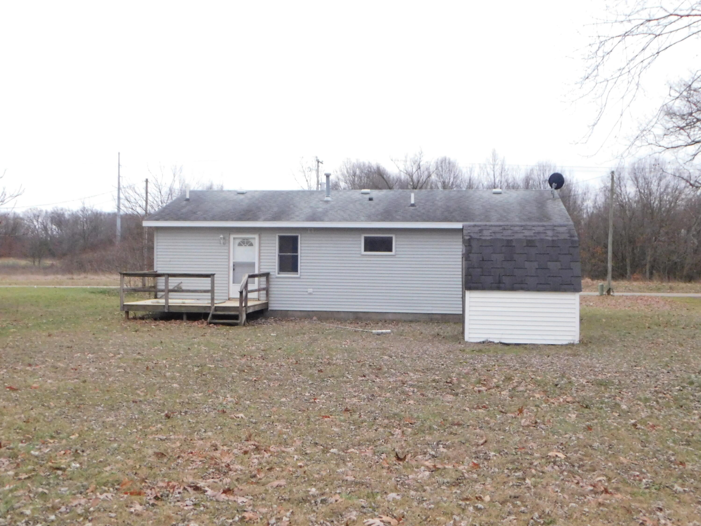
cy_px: 263
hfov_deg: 51.4
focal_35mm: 36
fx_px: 729
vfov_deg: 39.7
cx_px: 350
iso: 800
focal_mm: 6.3
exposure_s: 1/30
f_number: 7
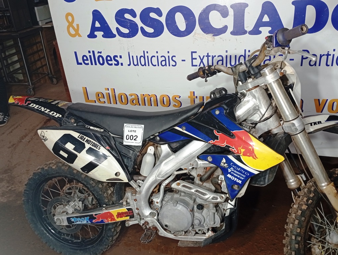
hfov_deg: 56.7
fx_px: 313
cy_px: 128
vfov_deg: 44.3
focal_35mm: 32
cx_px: 169
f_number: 1.8
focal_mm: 3.98
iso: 111
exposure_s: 1/60
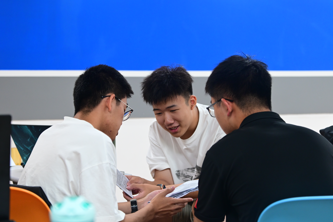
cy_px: 111
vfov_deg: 19.7
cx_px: 166
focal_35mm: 69
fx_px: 638
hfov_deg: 29.2
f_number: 2.8
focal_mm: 46
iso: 800
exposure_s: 1/100
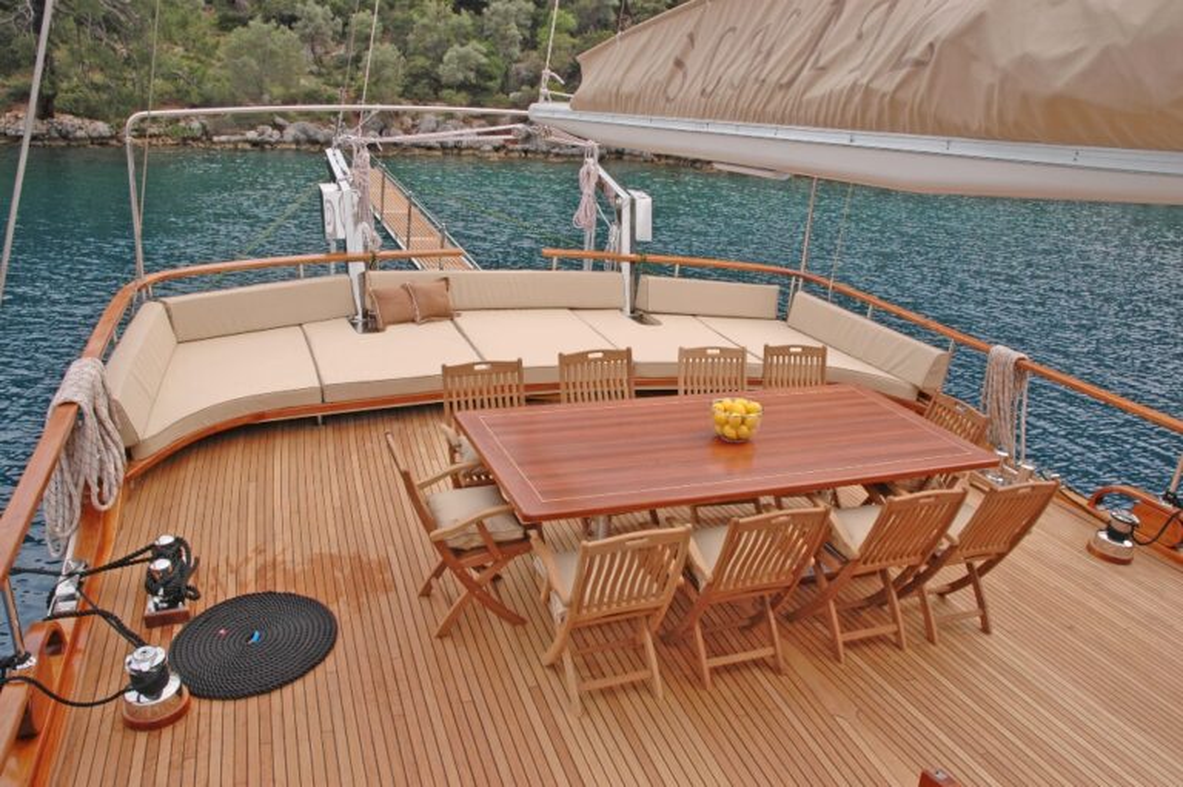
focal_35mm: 27
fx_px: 887
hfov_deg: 67.4
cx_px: 592
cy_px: 394
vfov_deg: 47.9
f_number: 7.1
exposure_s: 1/80
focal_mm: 18
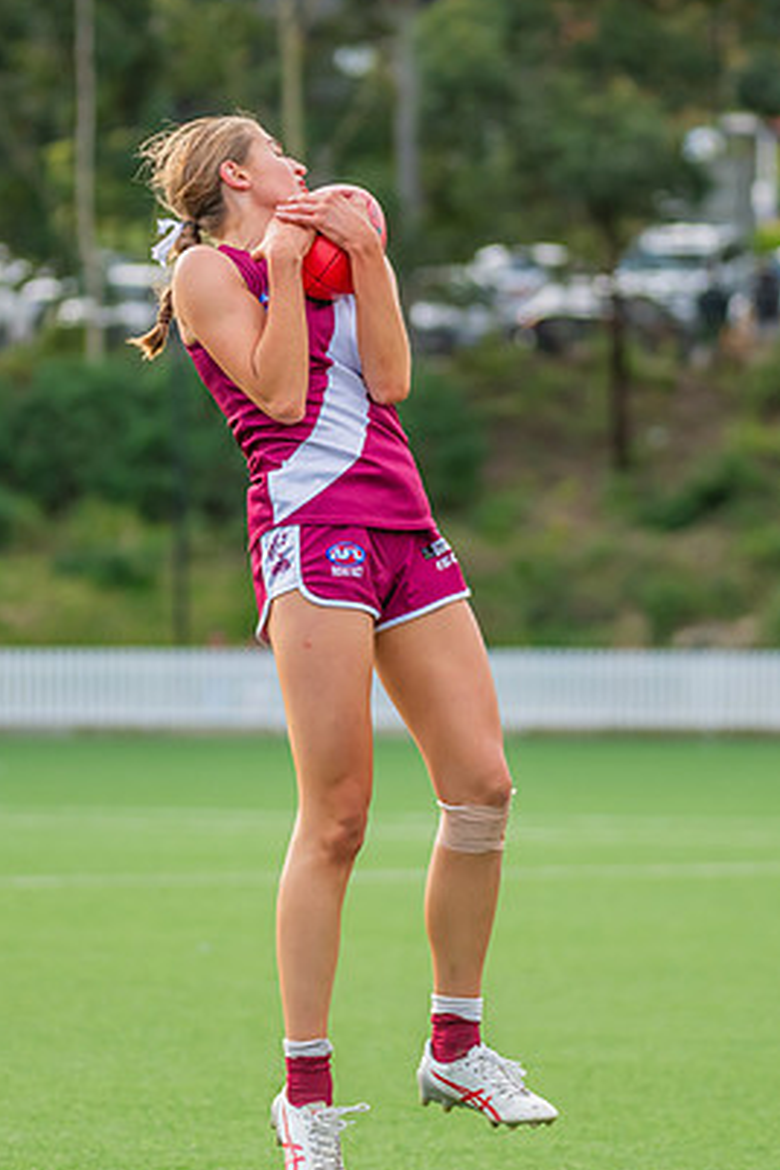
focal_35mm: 289
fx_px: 9392
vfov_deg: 7.1
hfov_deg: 4.8
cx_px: 344
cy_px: 634
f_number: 4.5
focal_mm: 170
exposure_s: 1/1000
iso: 800
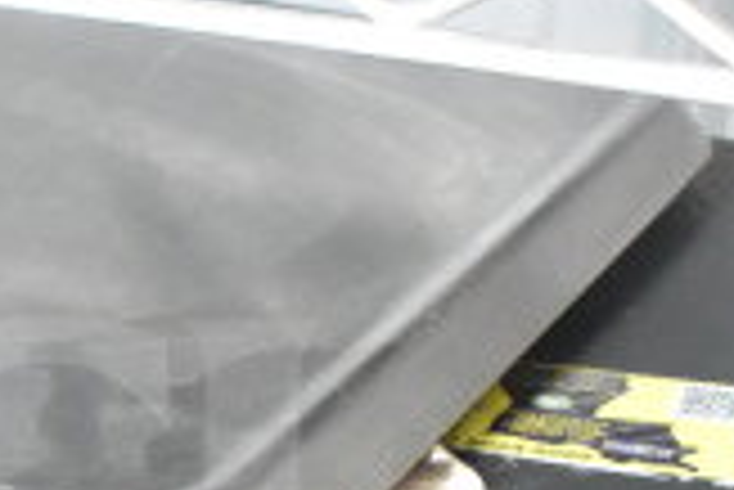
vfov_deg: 11.3
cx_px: -90
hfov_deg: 16.8
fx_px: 2405
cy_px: 677
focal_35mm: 118
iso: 6400
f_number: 7.1
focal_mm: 21
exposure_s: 1/200
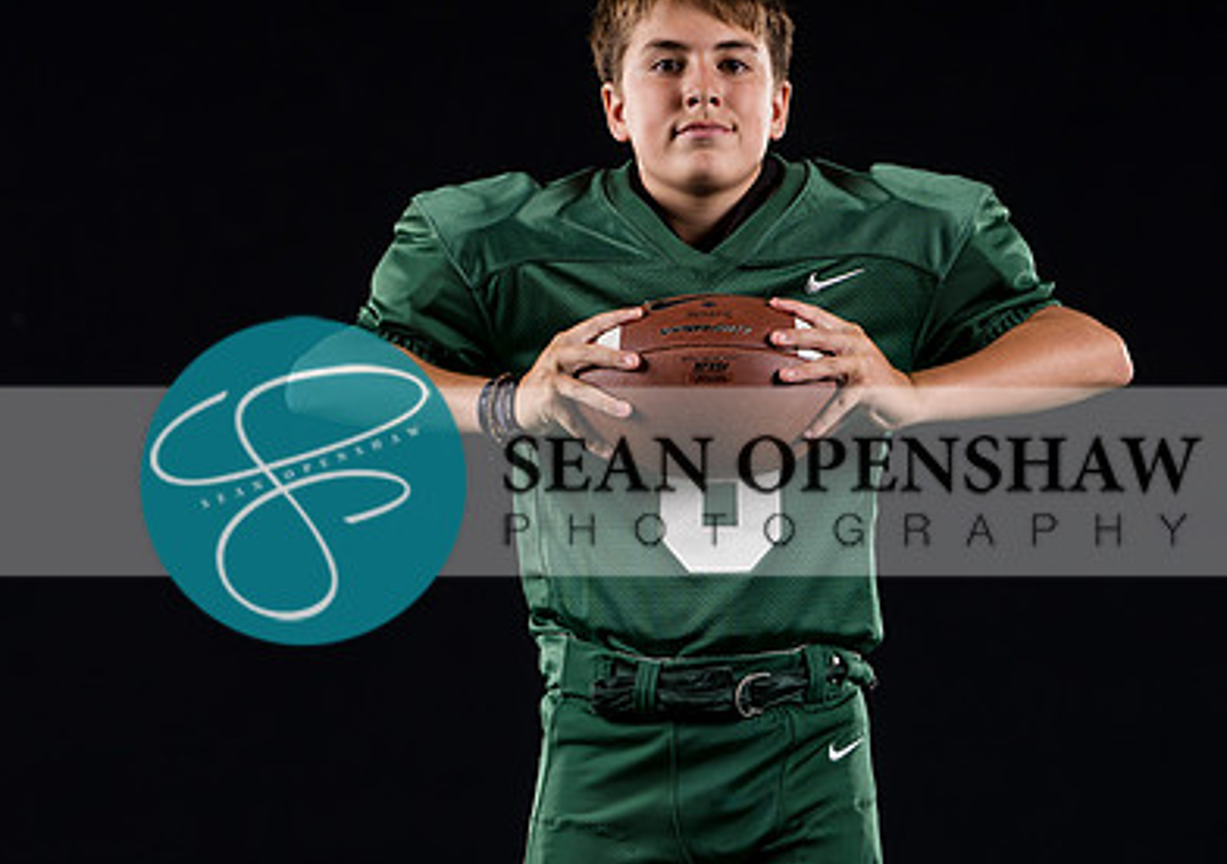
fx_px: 6832
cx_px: 574
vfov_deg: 7.2
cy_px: 397
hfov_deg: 10.3
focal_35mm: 197
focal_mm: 123
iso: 200
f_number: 3.5
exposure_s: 1/125
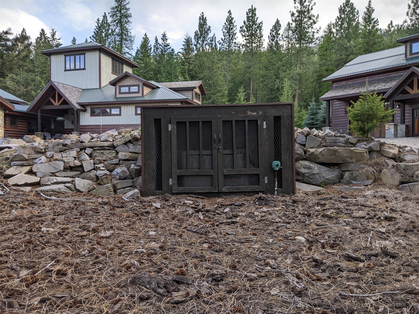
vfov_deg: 51.4
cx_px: 210
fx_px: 327
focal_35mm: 27
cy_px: 157
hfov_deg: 65.3
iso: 38
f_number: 1.8
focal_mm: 4.44
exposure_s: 1/546
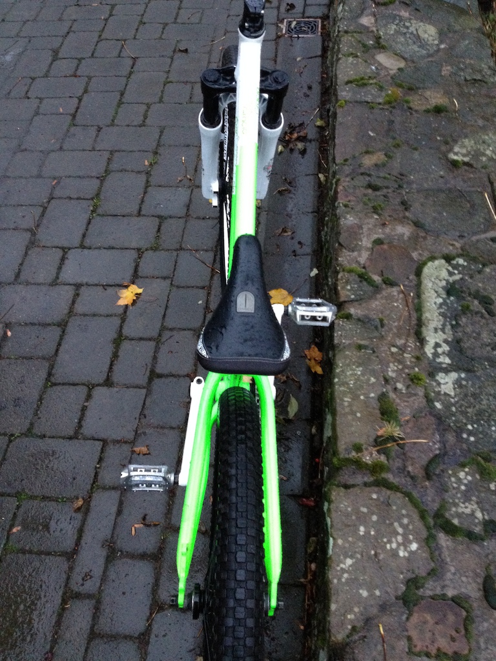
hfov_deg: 40.7
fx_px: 669
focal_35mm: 35
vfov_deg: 52.6
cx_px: 248
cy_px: 330
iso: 400
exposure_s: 1/20
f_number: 2.4
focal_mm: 4.28
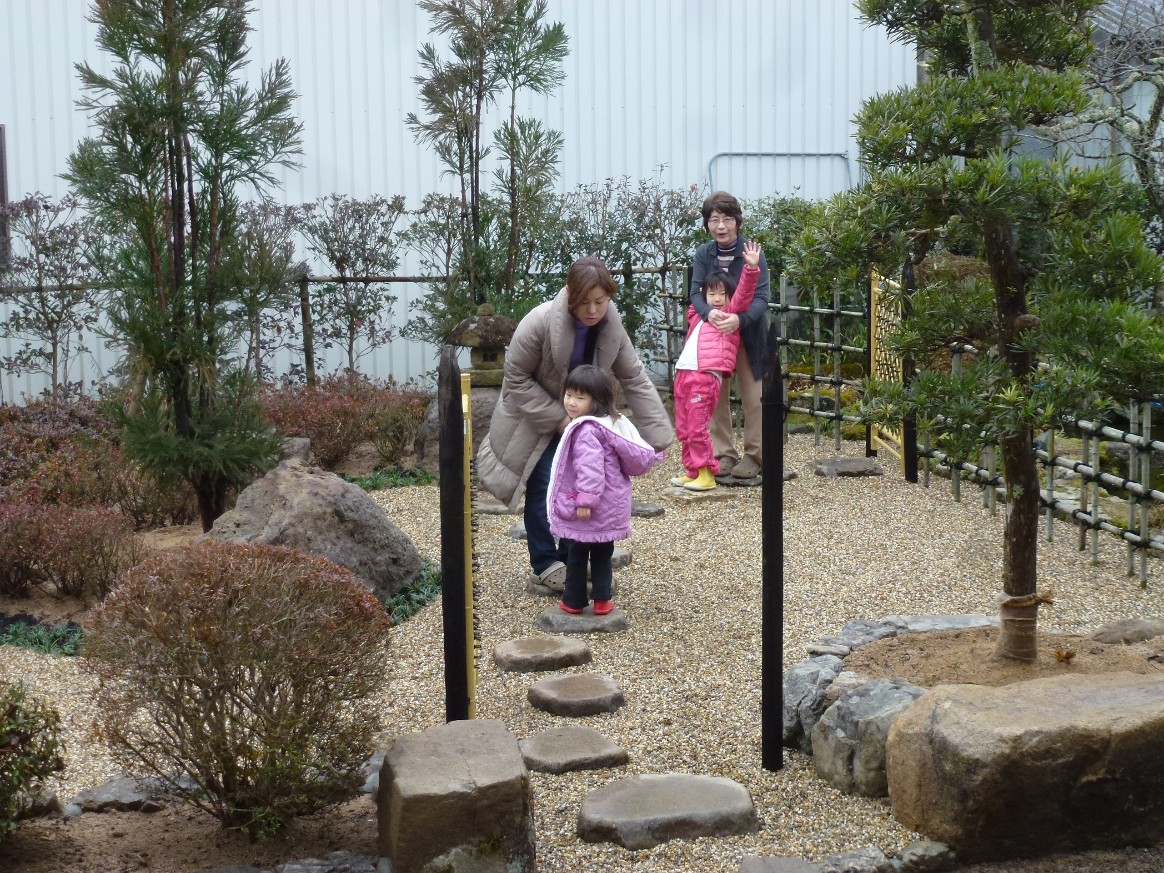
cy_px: 436
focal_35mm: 57
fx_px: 1917
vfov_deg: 25.7
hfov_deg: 33.8
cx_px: 582
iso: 160
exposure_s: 1/80
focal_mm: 10.1
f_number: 4.4
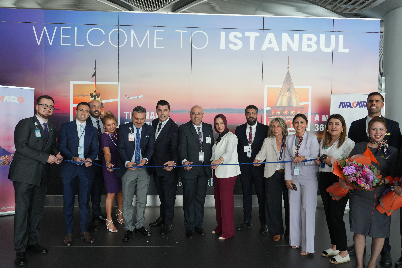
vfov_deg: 43.6
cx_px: 201
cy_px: 134
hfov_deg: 61.9
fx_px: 335
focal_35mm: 30
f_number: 4
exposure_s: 1/60
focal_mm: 20
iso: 200
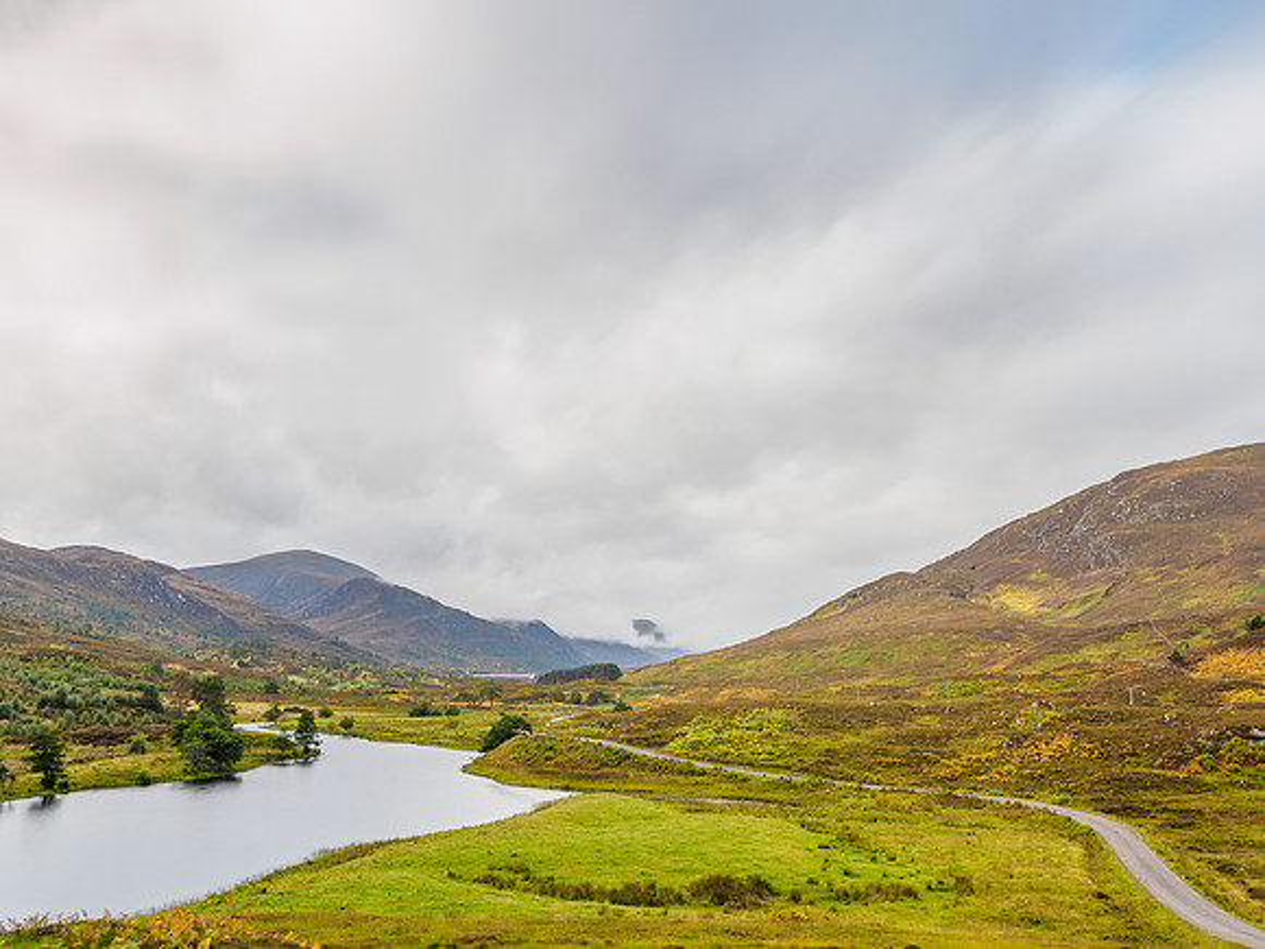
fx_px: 1356
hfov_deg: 50.0
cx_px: 632
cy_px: 489
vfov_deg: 38.6
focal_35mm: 37
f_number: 7.1
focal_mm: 18
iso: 200
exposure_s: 13
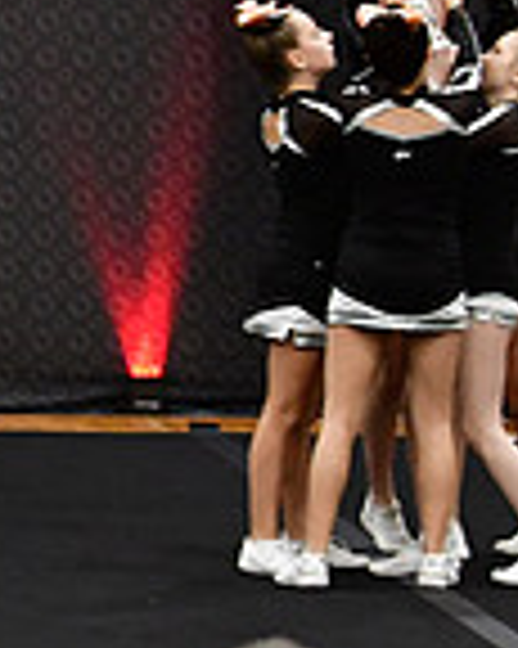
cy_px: 223
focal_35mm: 397
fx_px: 7616
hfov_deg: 3.8
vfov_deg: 4.9
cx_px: -779
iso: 4000
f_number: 3.5
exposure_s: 1/500
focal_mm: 70
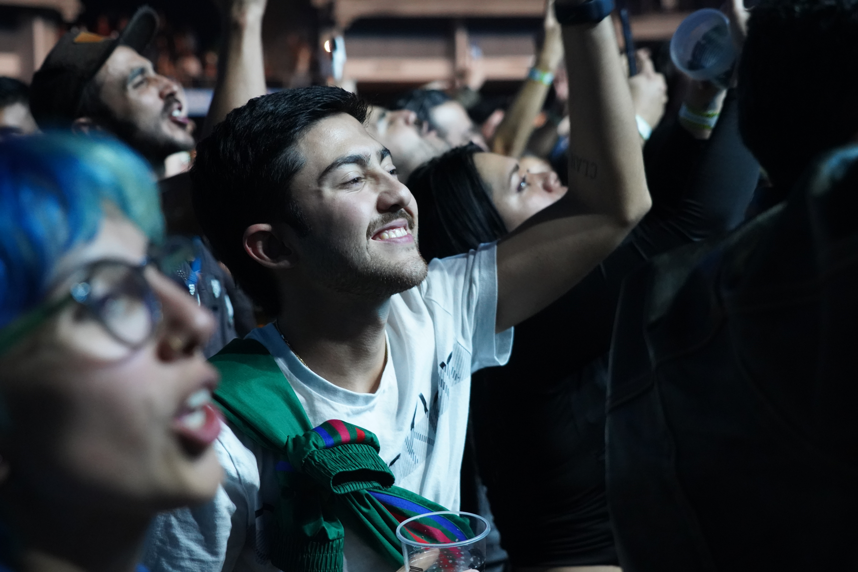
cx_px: 429
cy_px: 286
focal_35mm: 65
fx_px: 1549
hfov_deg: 31.0
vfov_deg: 20.9
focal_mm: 65
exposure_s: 1/160
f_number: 5
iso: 8000
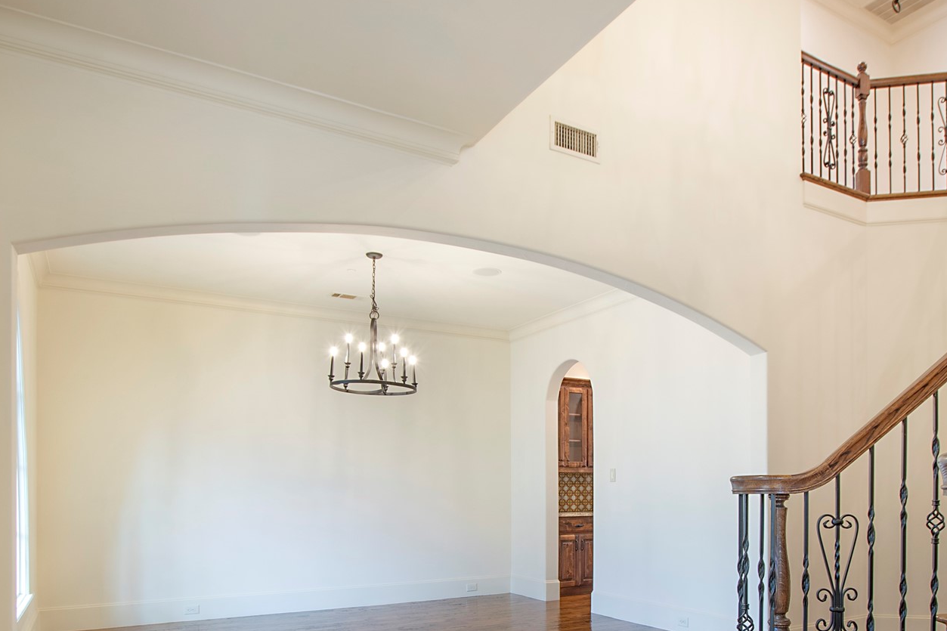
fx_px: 684
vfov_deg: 47.3
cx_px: 538
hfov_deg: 69.1
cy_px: 490
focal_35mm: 26
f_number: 7.1
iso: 100
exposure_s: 1/6
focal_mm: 10
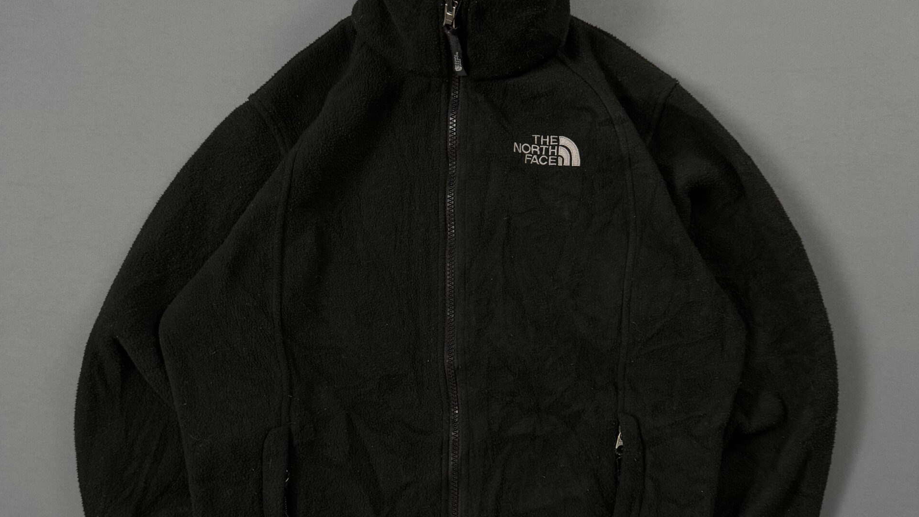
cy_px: 325
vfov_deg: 33.6
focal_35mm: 35
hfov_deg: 56.6
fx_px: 853
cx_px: 460
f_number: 1.78
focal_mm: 6.76
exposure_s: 1/60
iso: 160
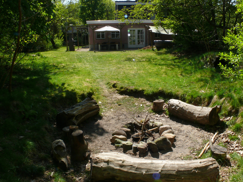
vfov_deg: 34.3
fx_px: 295
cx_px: 140
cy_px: 97
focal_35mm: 42
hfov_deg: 44.7
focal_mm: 7.4
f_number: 11
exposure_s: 1/80
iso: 100
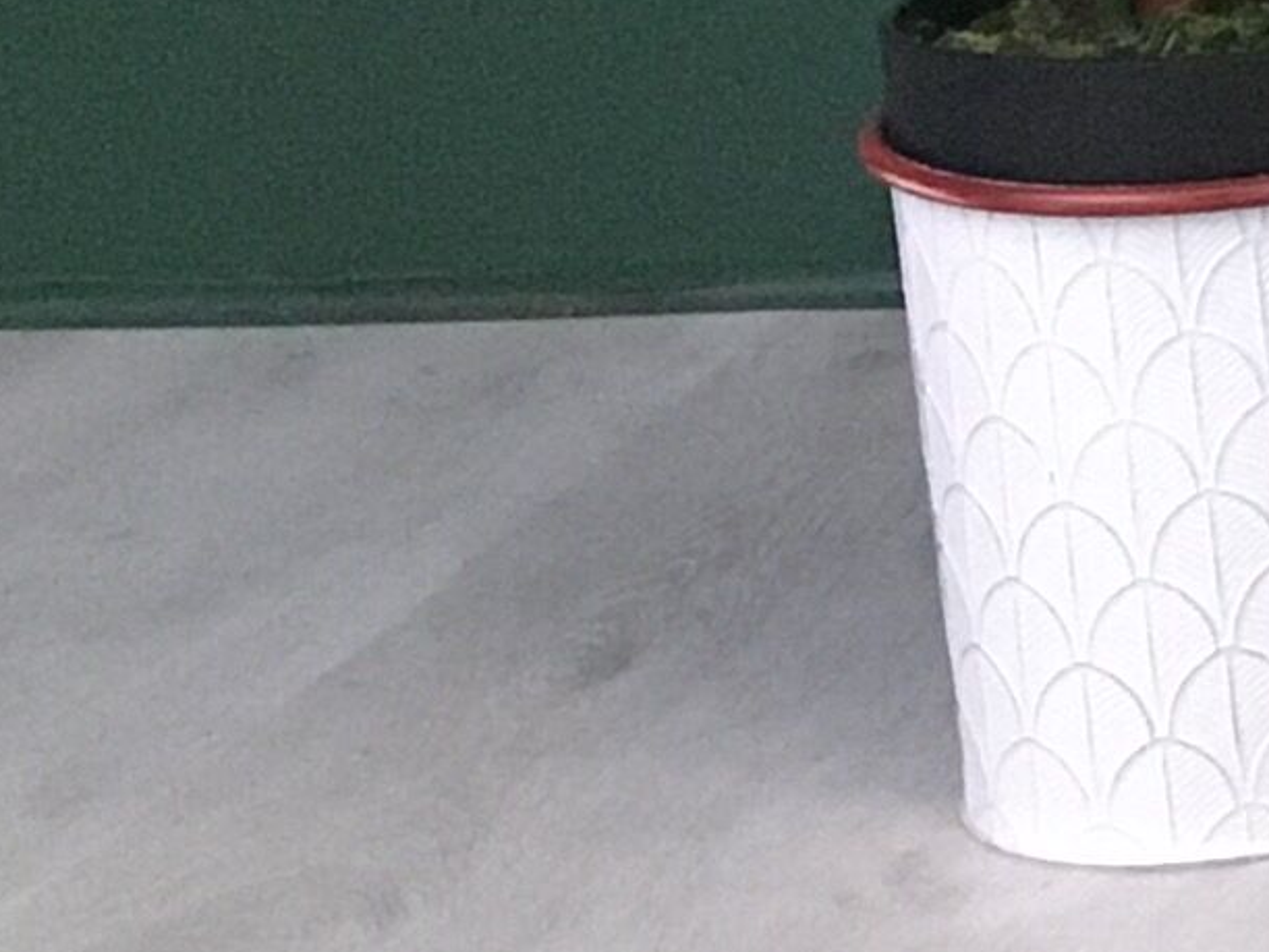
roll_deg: -0.1
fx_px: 7002
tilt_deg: +1.4
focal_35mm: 191
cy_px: -1655
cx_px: 3469
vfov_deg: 7.1
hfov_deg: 8.9
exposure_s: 1/25
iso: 200
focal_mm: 4.15
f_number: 2.2
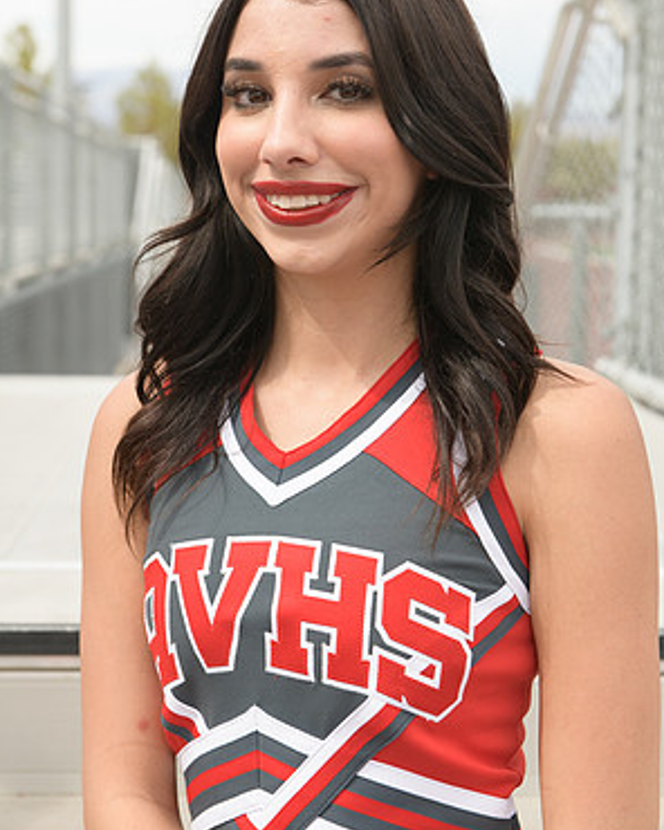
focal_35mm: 80
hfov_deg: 19.2
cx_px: 332
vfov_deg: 23.8
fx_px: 1965
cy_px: 336
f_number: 5.6
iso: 800
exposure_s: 1/1250
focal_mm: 70
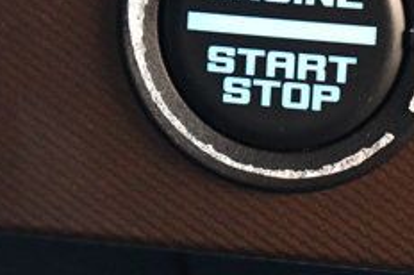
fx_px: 2285
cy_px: 29
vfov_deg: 6.9
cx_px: 302
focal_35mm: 199
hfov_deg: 10.3
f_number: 5.3
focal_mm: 48
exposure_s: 1/60
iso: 10000
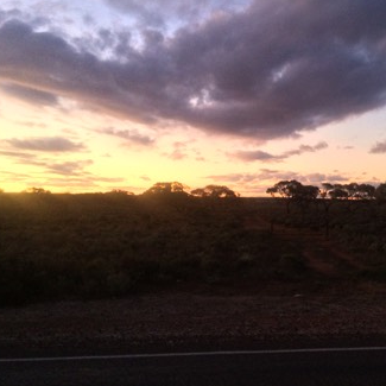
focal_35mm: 41
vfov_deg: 40.8
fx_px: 517
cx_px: 296
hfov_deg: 39.7
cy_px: 160
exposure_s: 1/24
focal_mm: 4.15
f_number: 2.2
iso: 320
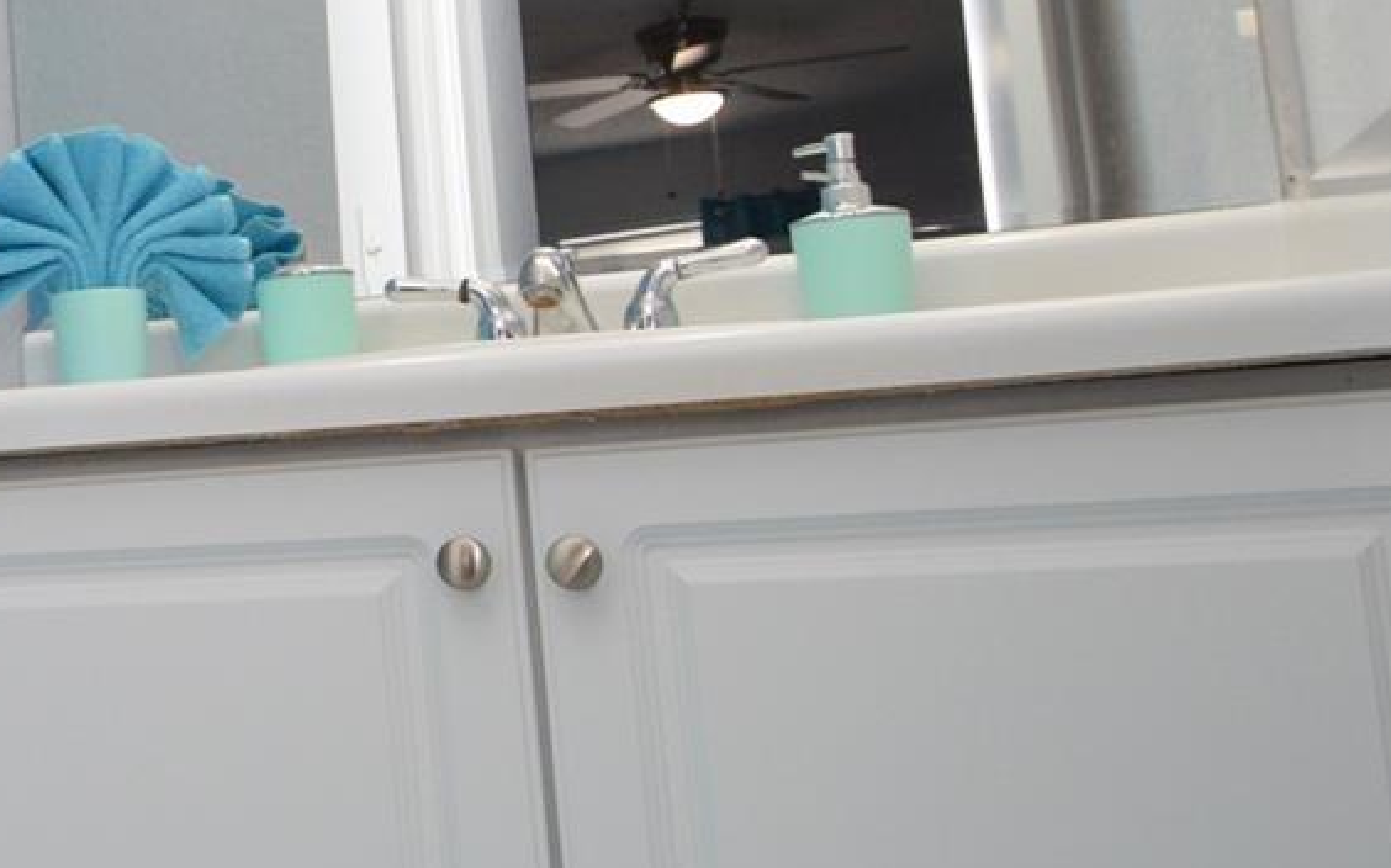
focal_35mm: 52
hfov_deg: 32.8
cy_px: 339
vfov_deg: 24.8
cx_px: -229
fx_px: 1970
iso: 400
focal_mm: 12
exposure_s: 1/60
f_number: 4
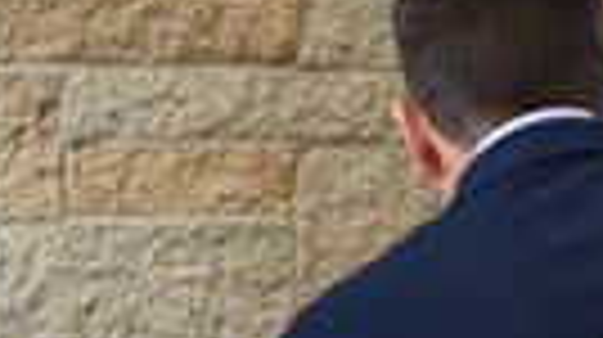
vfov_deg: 3.8
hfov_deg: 6.7
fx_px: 5078
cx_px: -414
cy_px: -417
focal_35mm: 318
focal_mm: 70
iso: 400
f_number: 2.8
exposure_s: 1/60
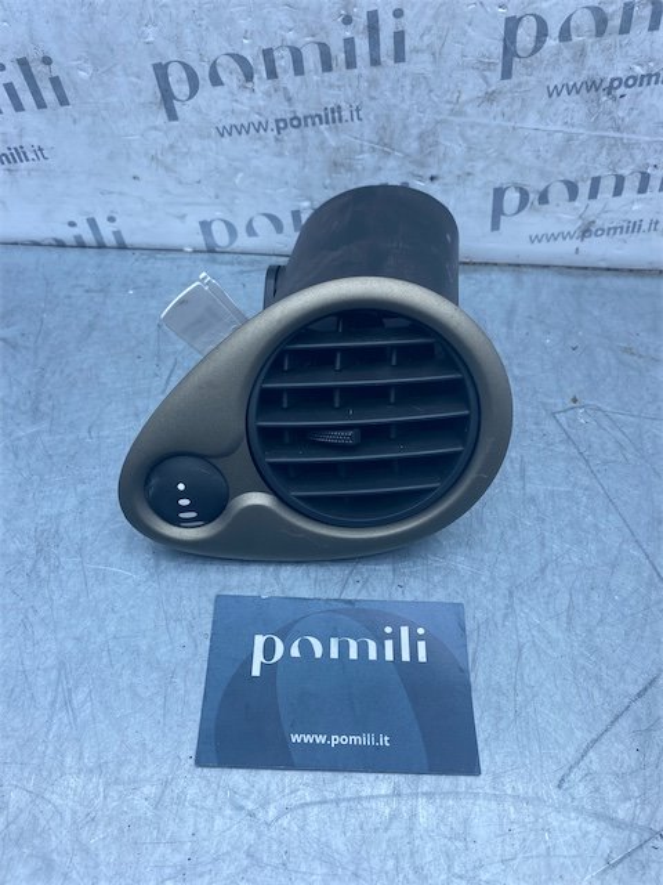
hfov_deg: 53.1
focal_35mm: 26
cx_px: 332
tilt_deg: -51.2
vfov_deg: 67.3
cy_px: 442
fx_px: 664
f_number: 1.8
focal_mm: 4.25
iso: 32
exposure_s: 1/742
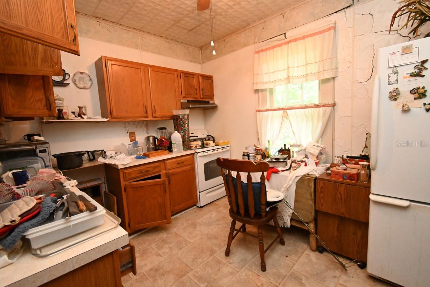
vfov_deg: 77.3
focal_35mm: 15
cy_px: 144
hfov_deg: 100.4
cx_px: 215
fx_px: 179
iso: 11400
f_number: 4.5
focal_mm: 10
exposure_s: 1/200
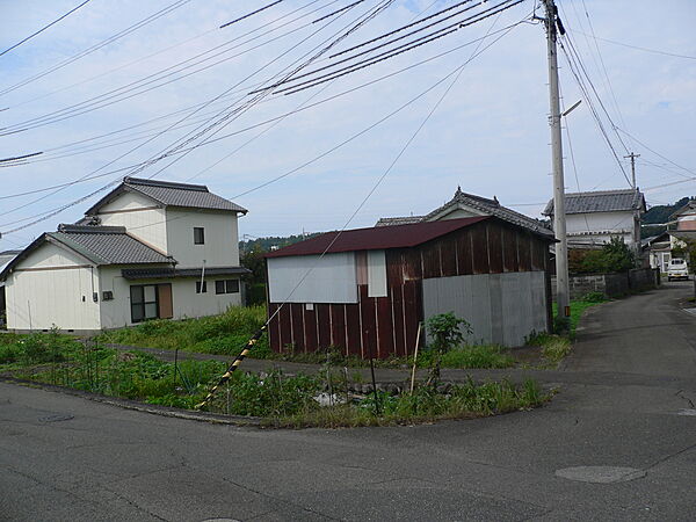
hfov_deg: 52.6
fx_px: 704
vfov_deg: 40.7
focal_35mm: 35
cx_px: 348
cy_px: 261
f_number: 5.6
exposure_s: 1/400
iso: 64
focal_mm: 5.8
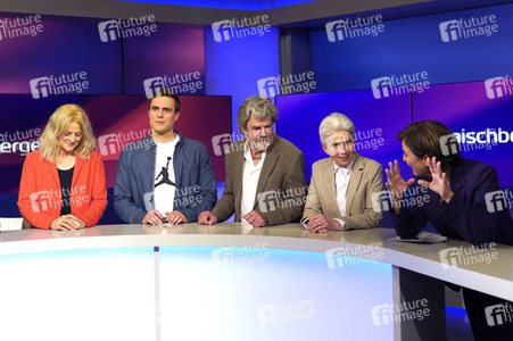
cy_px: 170
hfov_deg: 43.6
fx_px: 641
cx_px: 256
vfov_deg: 29.8
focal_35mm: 45
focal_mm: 30
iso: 640
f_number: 2
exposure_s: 1/640
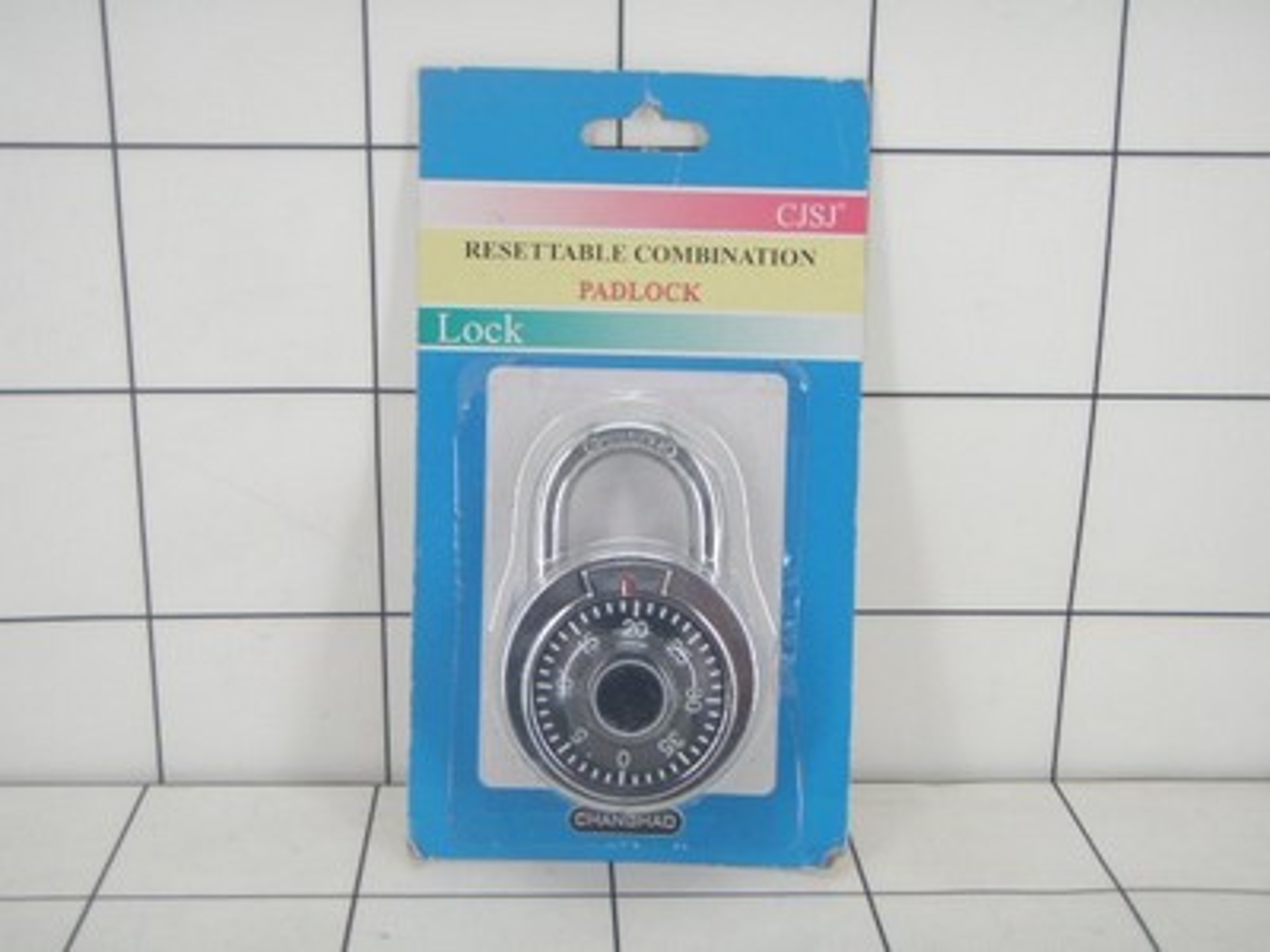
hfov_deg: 37.5
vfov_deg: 28.6
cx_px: 635
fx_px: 1871
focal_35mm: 51
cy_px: 476
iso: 125
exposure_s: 1/40
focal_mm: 9.13
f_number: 4
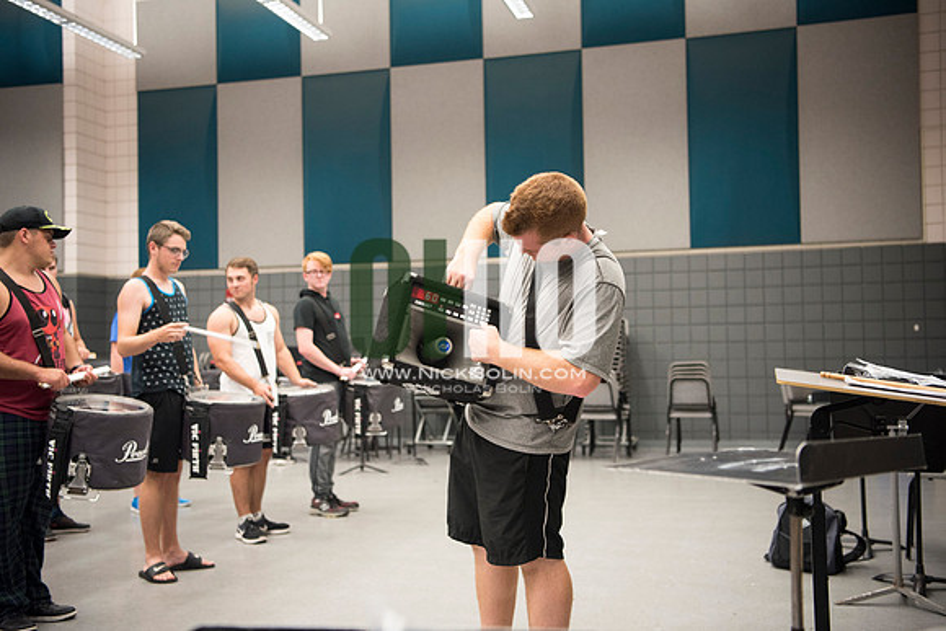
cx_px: 473
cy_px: 316
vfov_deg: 33.4
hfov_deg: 48.4
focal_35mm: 40
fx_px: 1051
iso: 1250
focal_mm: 40
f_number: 2.8
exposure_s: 1/160
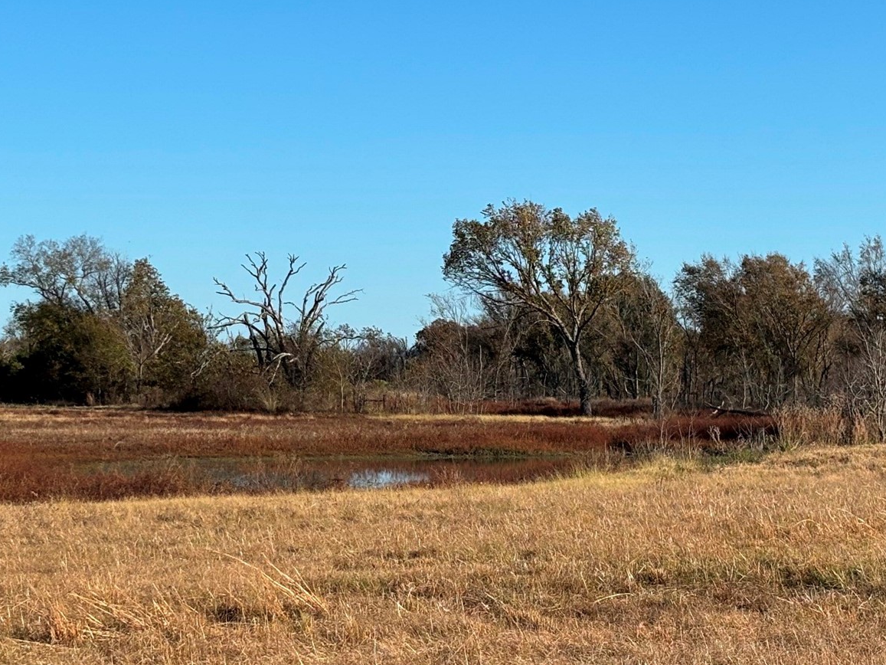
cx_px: 423
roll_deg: +0.4
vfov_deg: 16.0
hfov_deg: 21.3
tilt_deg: +3.5
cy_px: 234
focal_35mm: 92
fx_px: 2355
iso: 40
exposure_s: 1/2710
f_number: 1.6
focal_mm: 5.96
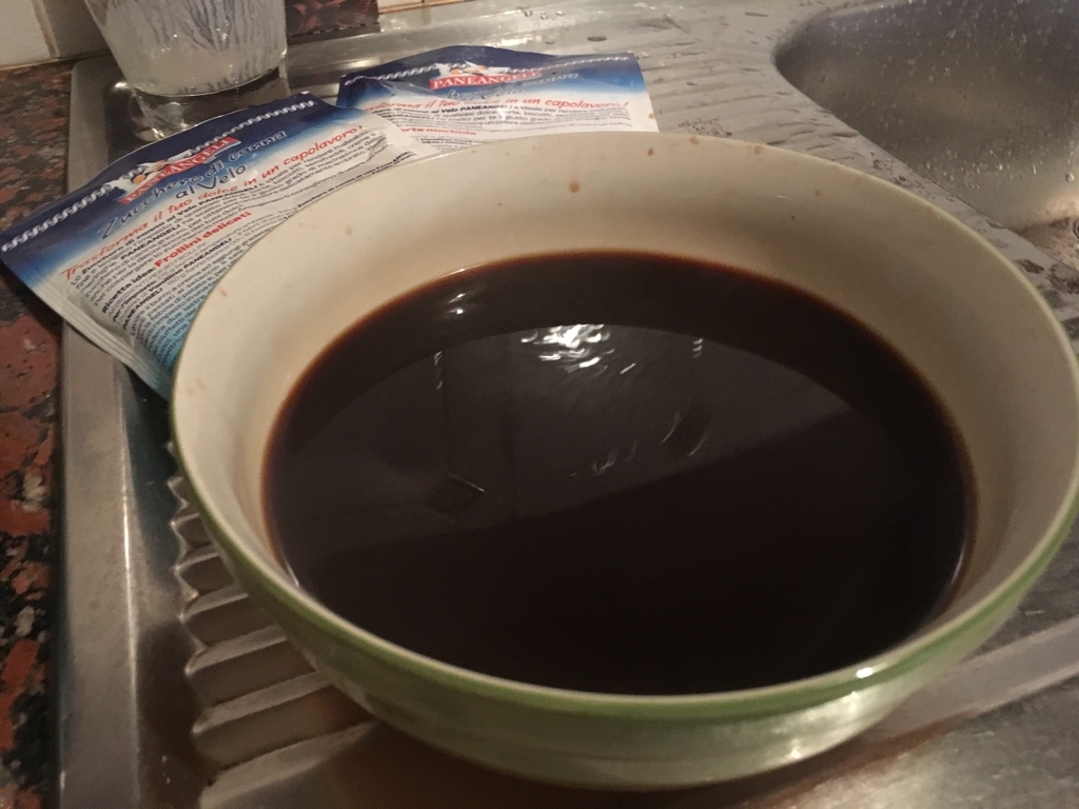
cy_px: 404
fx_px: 904
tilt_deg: -40.5
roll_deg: +1.2
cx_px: 540
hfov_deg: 61.7
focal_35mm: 29
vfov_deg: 48.2
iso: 400
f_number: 2.2
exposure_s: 1/17
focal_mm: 4.15
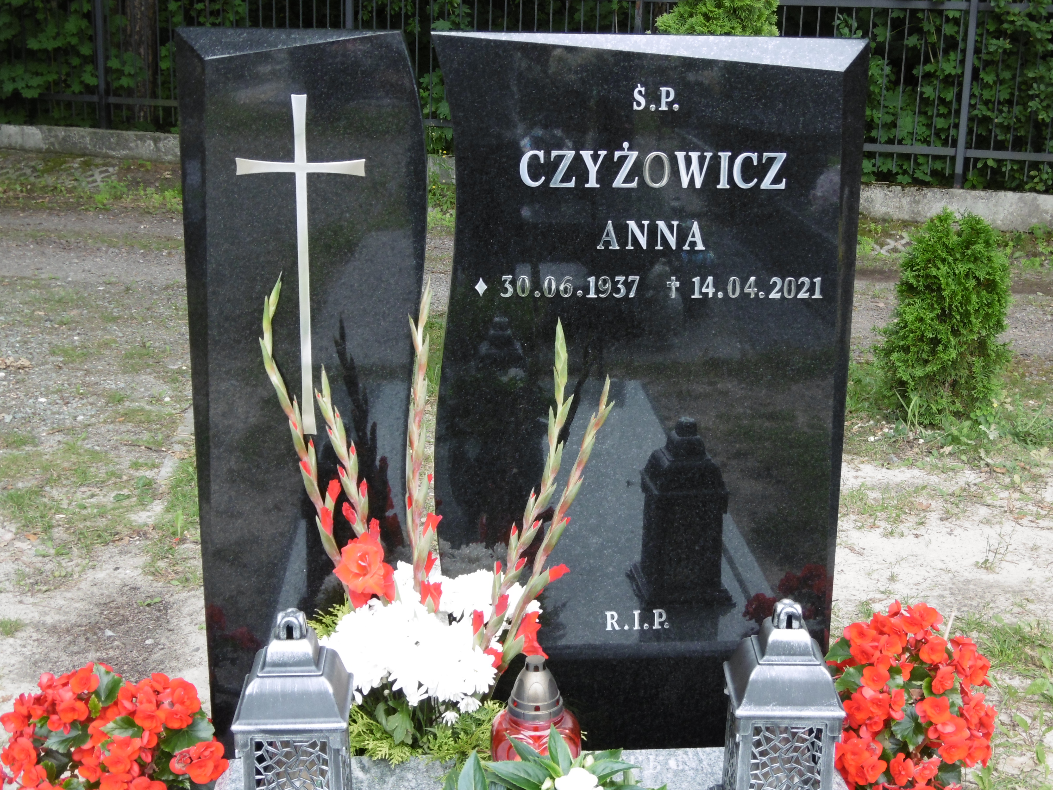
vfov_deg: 29.7
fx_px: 1491
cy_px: 406
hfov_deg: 38.9
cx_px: 573
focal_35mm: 49
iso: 100
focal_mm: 7.7
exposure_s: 1/100
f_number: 3.8
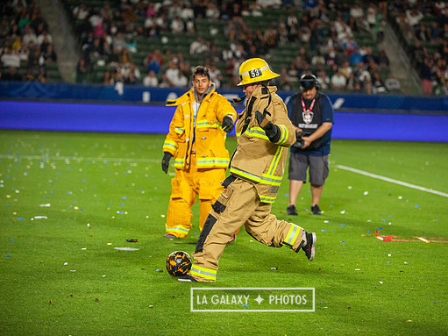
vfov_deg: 11.3
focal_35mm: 131
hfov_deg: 15.1
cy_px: 168
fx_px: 1695
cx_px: 252
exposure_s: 1/2500
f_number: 2.8
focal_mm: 120
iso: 3200
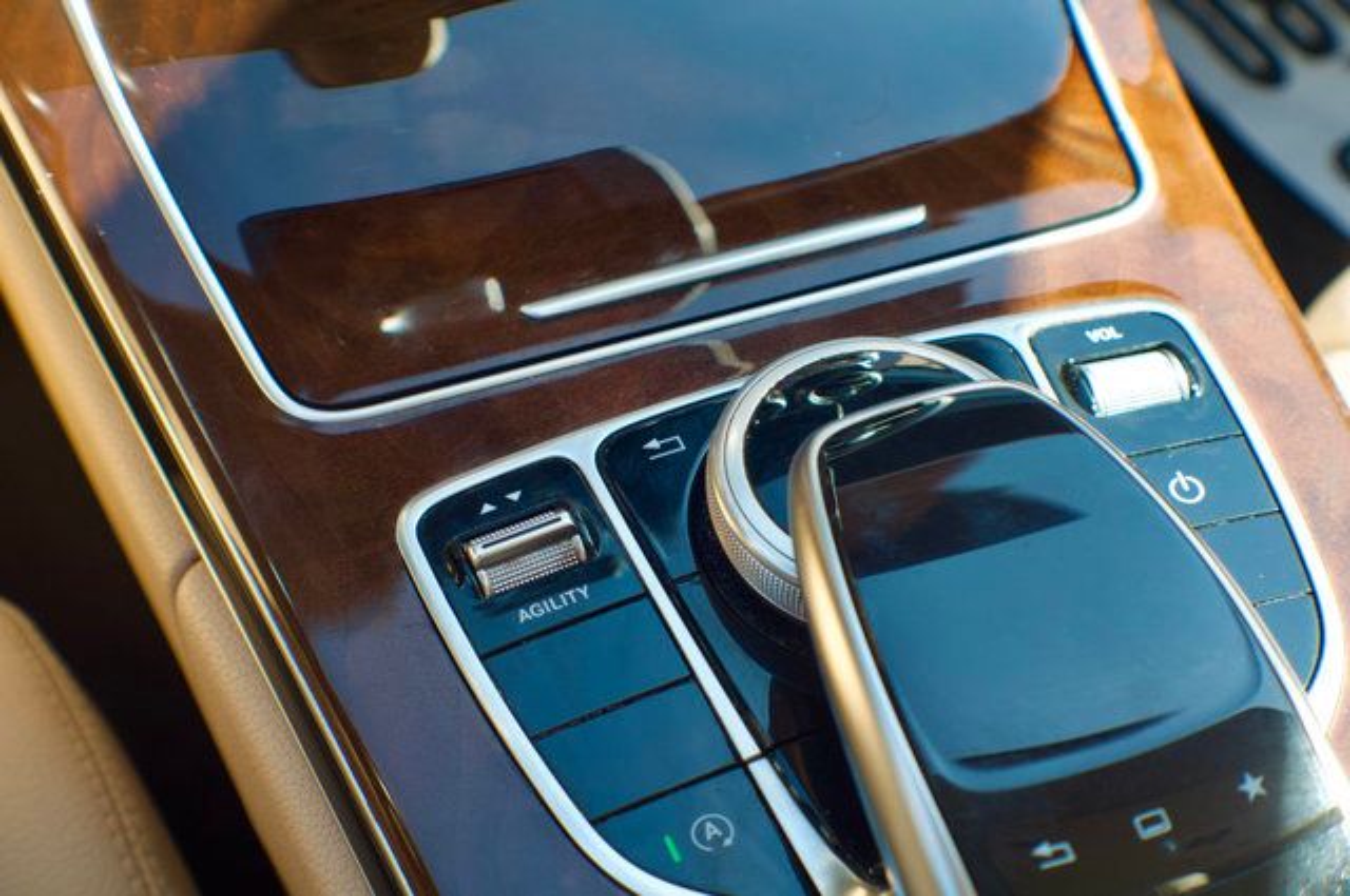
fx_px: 2809
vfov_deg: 18.1
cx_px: 675
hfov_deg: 27.0
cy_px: 448
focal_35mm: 75
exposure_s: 1/160
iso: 500
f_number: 6.3
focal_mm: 50
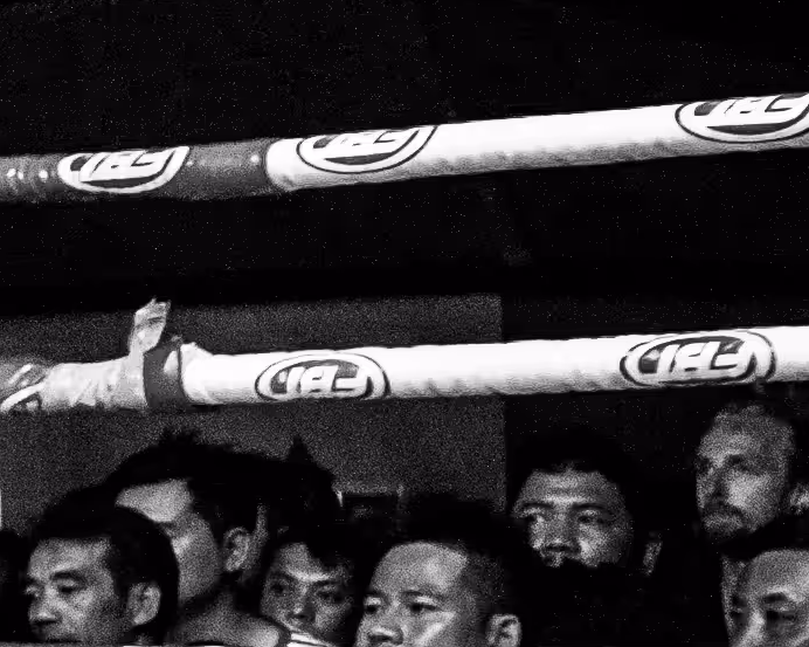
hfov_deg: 8.2
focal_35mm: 202
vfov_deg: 7.7
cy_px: 295
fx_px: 4834
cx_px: -1563
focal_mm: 35
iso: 6400
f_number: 4
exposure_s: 1/40
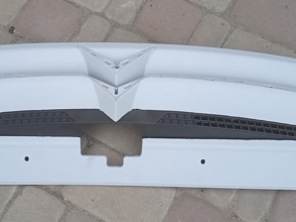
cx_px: 123
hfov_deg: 31.6
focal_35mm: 61
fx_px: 521
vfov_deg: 24.0
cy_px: 106
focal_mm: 3.43
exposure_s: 1/112
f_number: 2.2
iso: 111
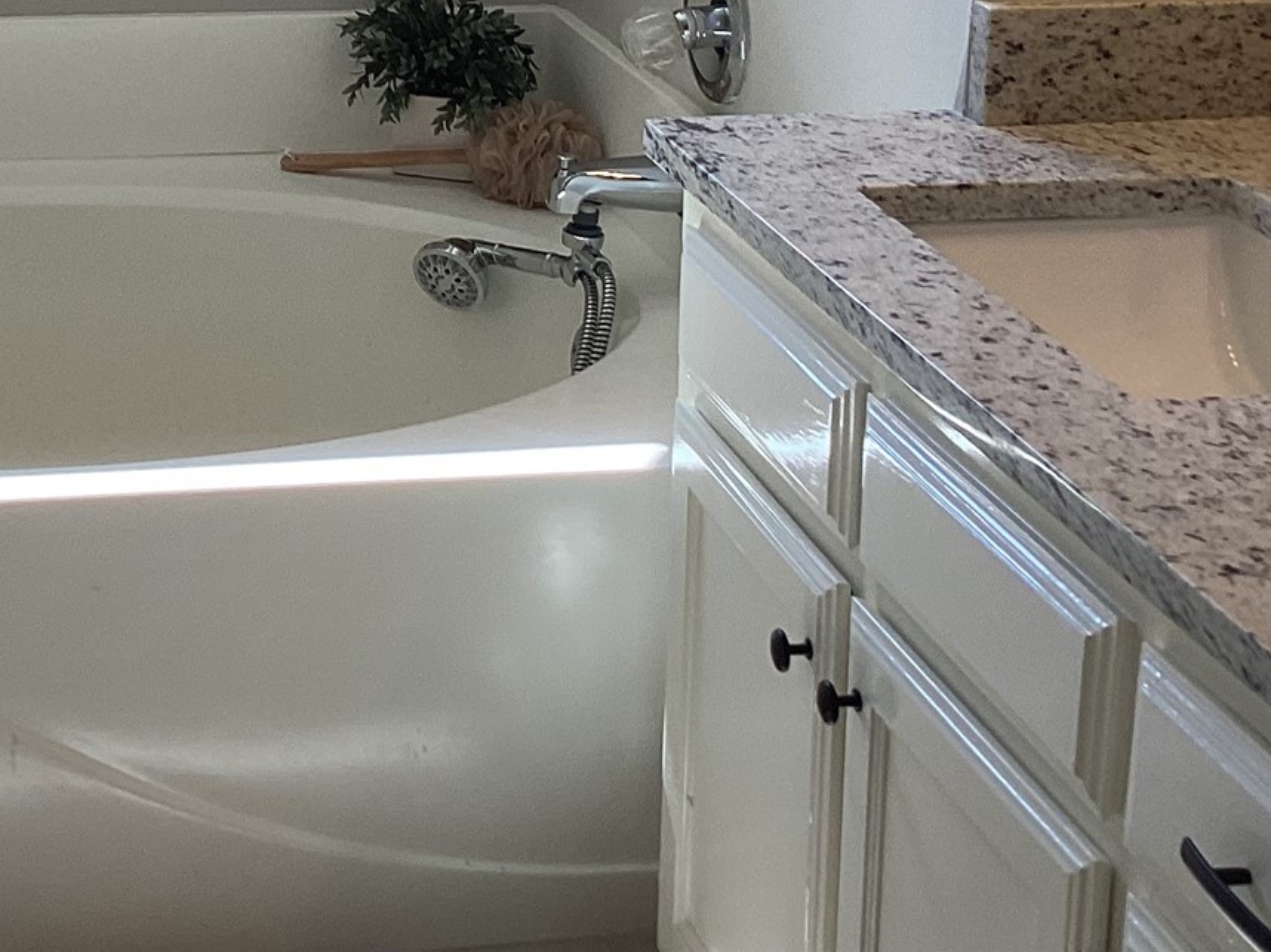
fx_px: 2716
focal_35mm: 74
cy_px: -184
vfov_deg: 18.8
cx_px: 191
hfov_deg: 25.7
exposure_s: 1/120
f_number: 2.4
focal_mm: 3.3
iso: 32
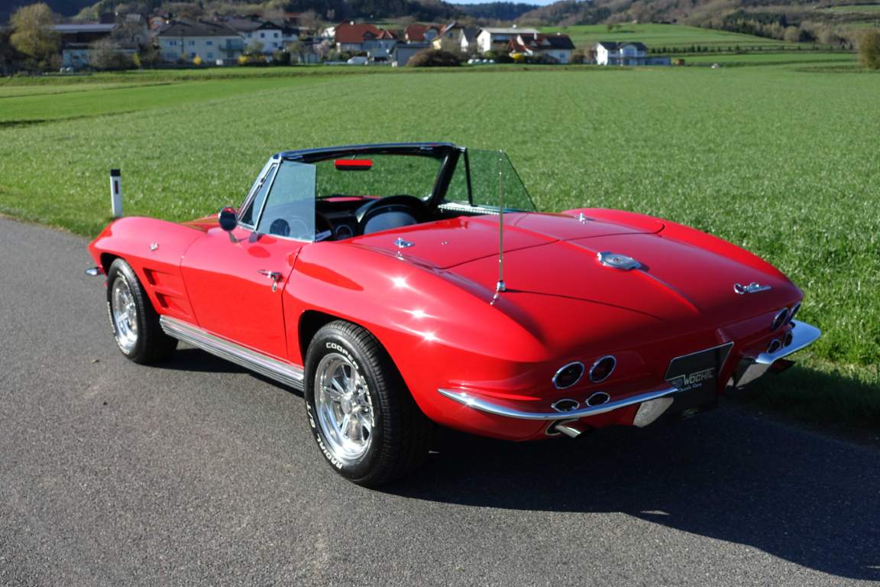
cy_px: 294
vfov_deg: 32.6
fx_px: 1002
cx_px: 440
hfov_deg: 47.4
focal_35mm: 41
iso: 125
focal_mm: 14.9
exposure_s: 1/800
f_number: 4
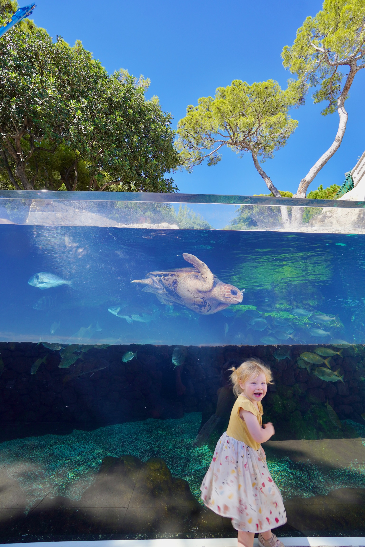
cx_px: 182
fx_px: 228
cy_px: 274
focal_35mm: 15
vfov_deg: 100.4
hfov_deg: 77.3
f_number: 7.1
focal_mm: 10
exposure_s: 1/100
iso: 100
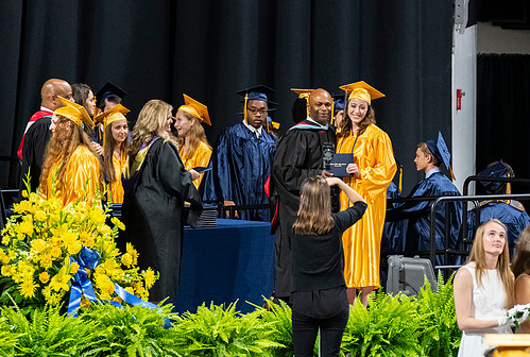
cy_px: 190
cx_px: 366
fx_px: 5789
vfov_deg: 3.5
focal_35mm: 392
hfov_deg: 5.2
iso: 2000
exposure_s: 1/200
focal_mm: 190
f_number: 4
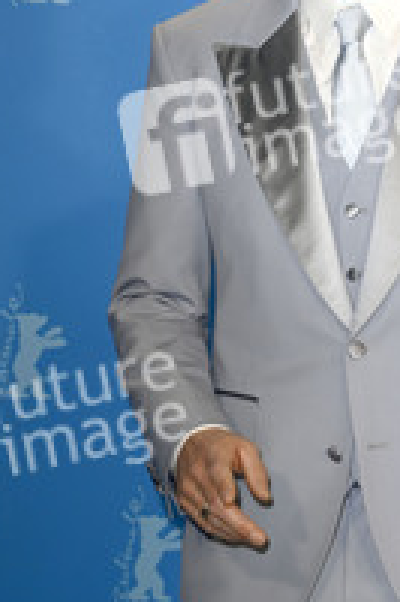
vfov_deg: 15.1
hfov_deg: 10.0
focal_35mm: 136
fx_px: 2270
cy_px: 274
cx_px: 361
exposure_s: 1/250
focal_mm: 68
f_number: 5.6
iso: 800
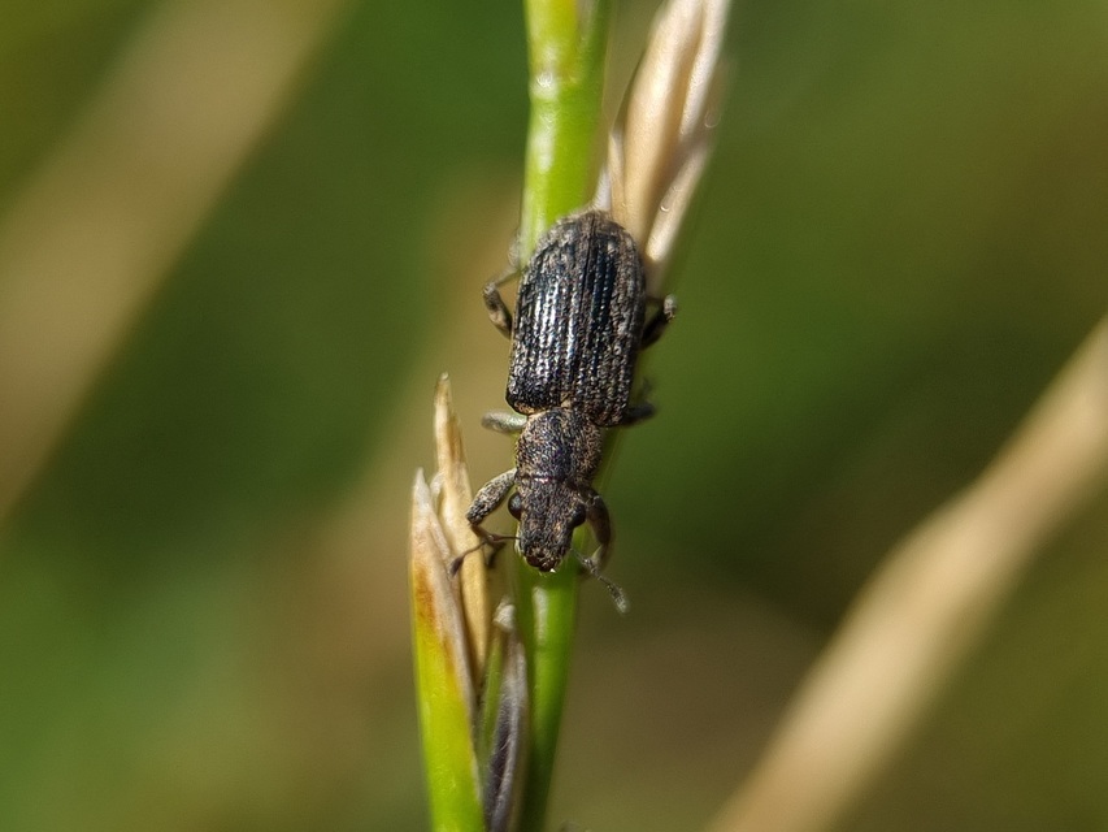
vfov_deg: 53.1
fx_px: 832
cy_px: 416
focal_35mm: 26
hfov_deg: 67.3
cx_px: 554
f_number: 1.8
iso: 50
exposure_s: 1/2000
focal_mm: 5.4
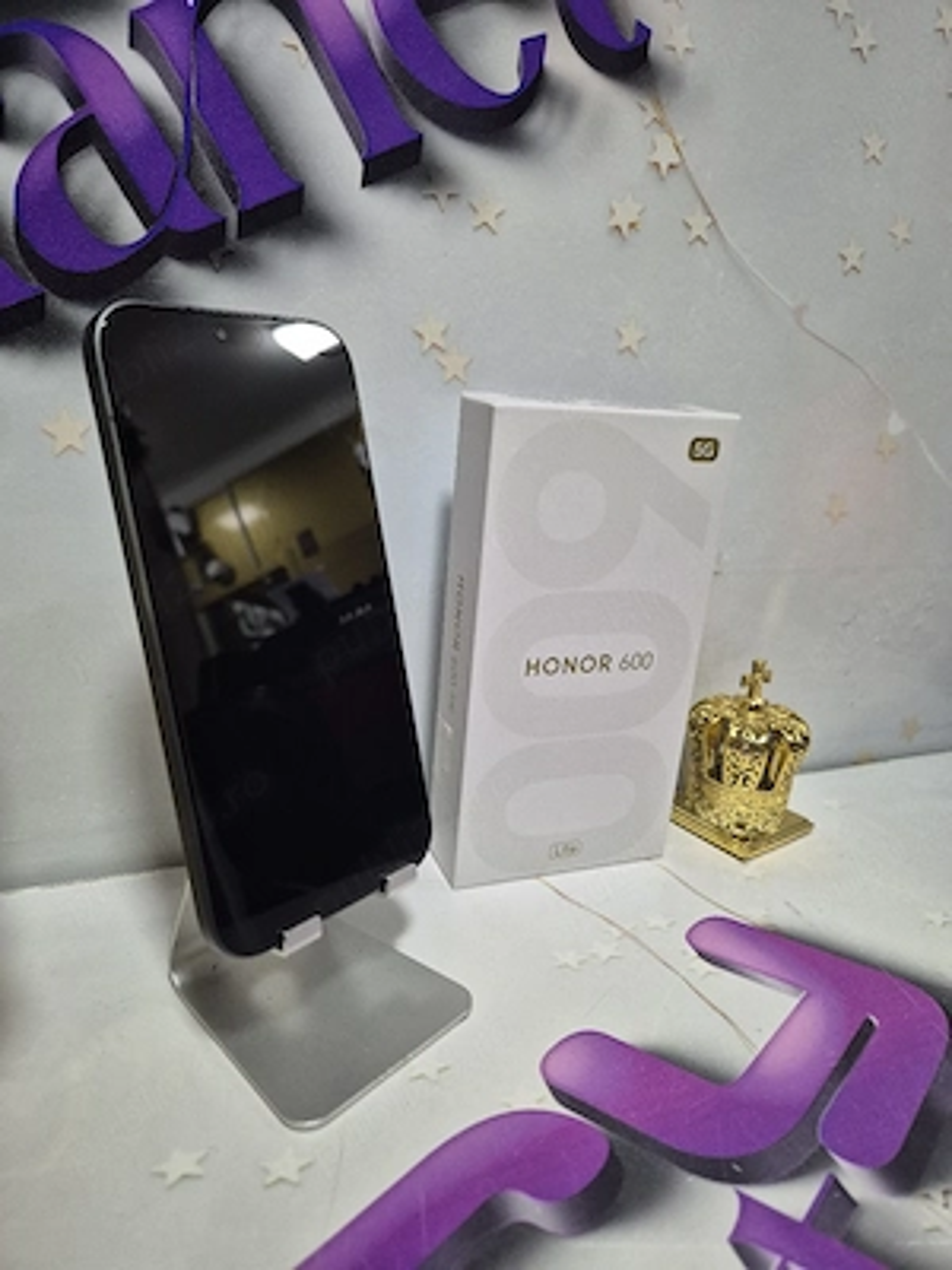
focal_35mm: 23
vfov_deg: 73.9
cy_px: 635
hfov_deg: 58.9
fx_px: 843
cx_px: 476
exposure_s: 1/100
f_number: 1.8
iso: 500
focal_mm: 5.4
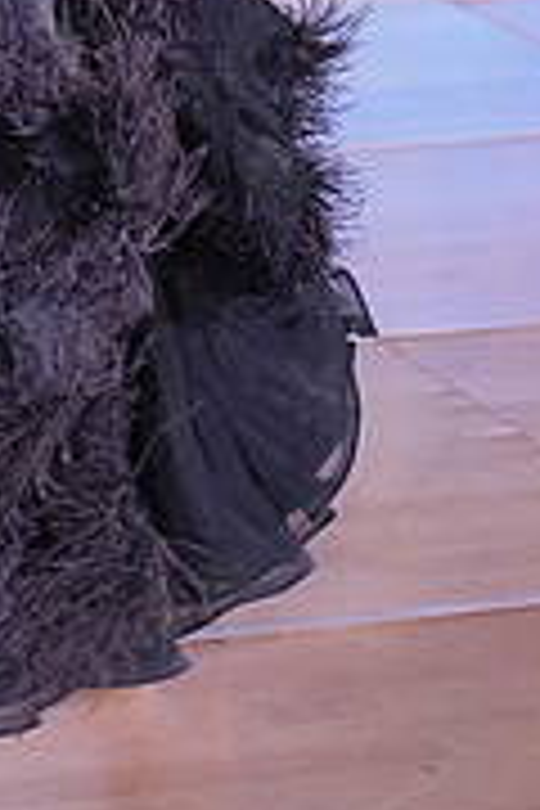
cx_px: -151
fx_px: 4275
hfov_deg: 7.2
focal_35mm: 190
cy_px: -454
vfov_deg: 10.4
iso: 3200
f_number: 4
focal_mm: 59
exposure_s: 1/500
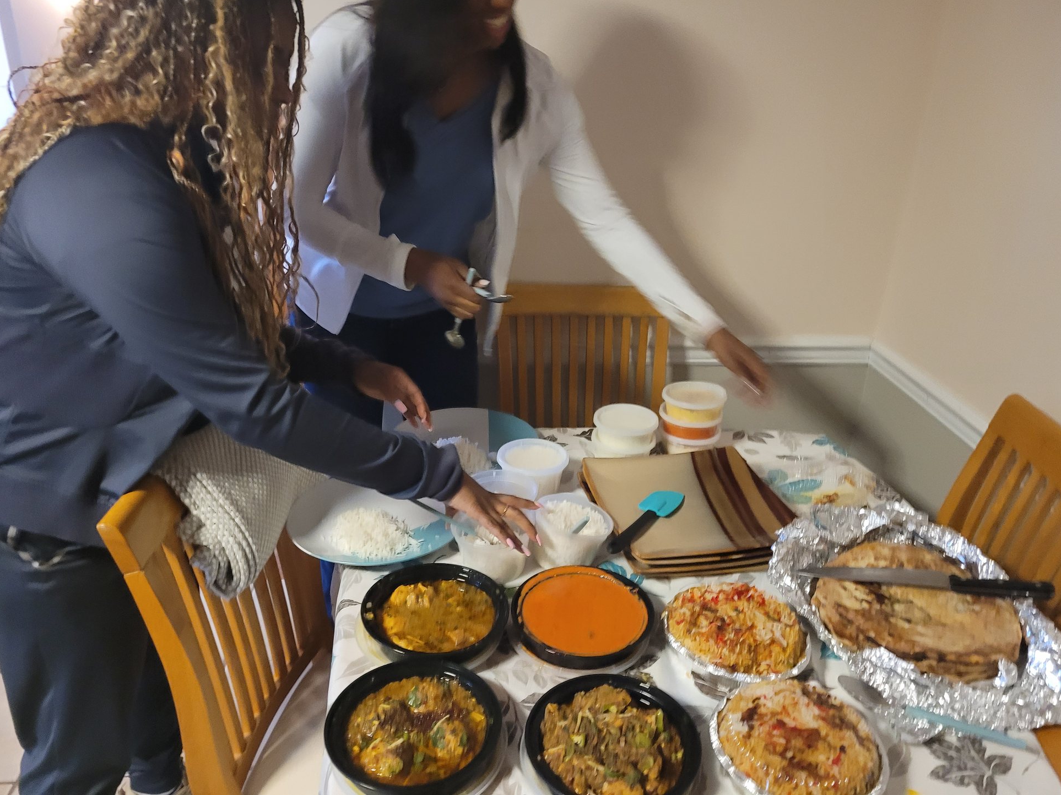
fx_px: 827
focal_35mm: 27
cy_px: 383
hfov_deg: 65.3
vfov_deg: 51.3
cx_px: 548
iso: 640
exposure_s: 1/30
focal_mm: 5.4
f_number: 1.8
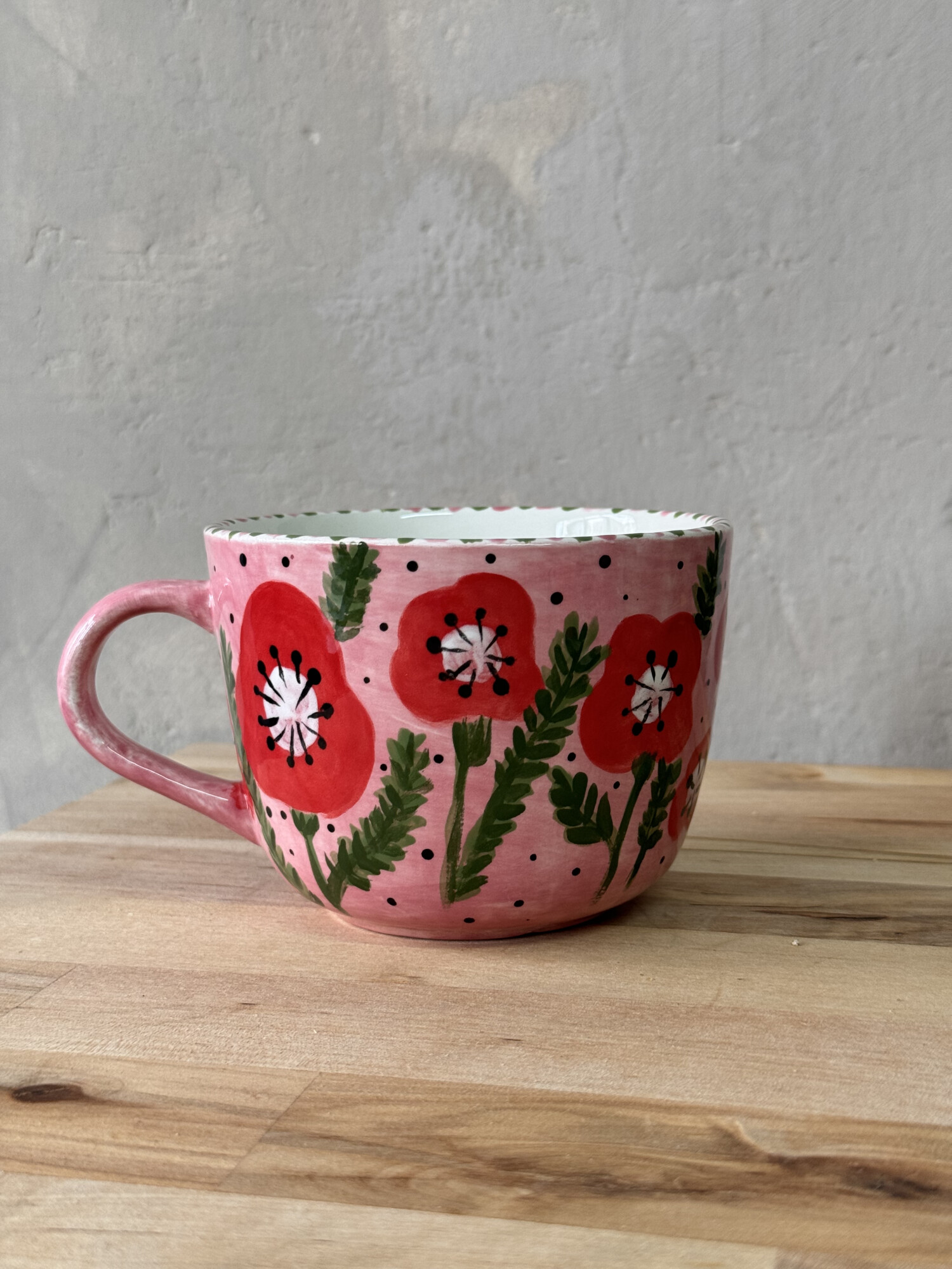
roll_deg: +0.9
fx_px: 1760
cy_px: 634
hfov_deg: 30.3
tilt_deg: -6.5
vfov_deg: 39.7
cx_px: 476
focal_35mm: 48
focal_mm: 6.76
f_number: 1.78
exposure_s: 1/50
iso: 64
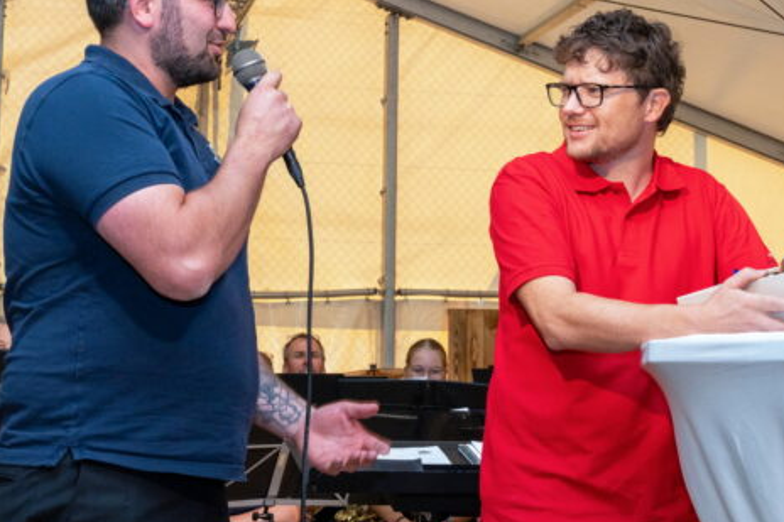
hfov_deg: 28.8
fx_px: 1524
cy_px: 190
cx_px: 439
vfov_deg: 19.4
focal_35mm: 70
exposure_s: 1/125
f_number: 13
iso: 2500
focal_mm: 50
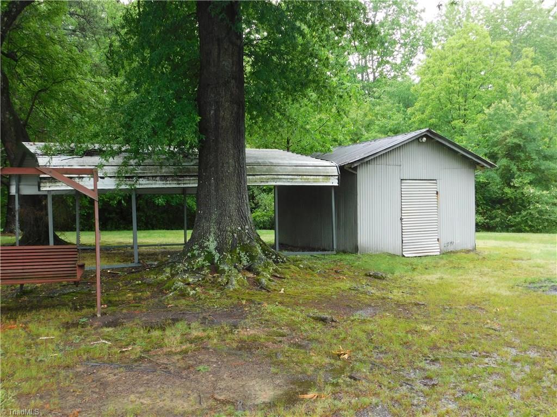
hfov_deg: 51.4
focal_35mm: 36
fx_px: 579
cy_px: 208
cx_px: 278
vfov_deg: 39.7
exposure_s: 1/100
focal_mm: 6.3
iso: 125
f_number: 3.5
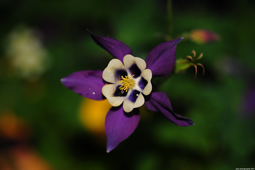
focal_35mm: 100
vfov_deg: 13.7
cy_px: 85
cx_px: 128
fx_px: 708
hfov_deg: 20.4
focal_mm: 100
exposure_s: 1/200
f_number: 3.8
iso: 200
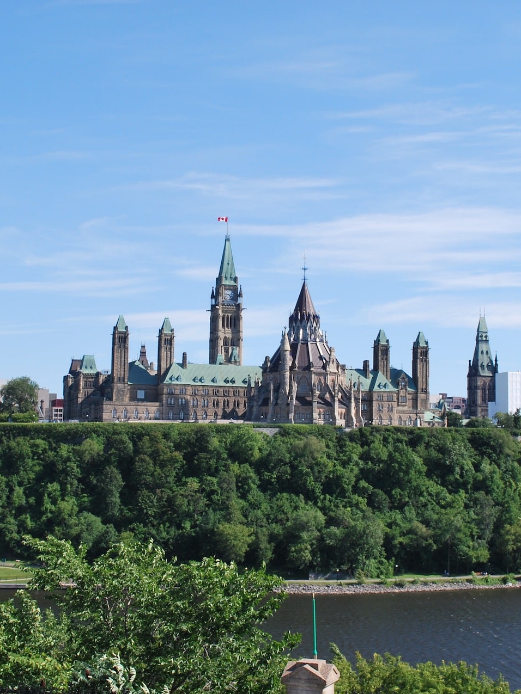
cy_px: 347
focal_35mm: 57
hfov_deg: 25.7
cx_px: 255
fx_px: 1144
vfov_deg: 33.8
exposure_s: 1/250
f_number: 10
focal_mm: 26
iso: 200
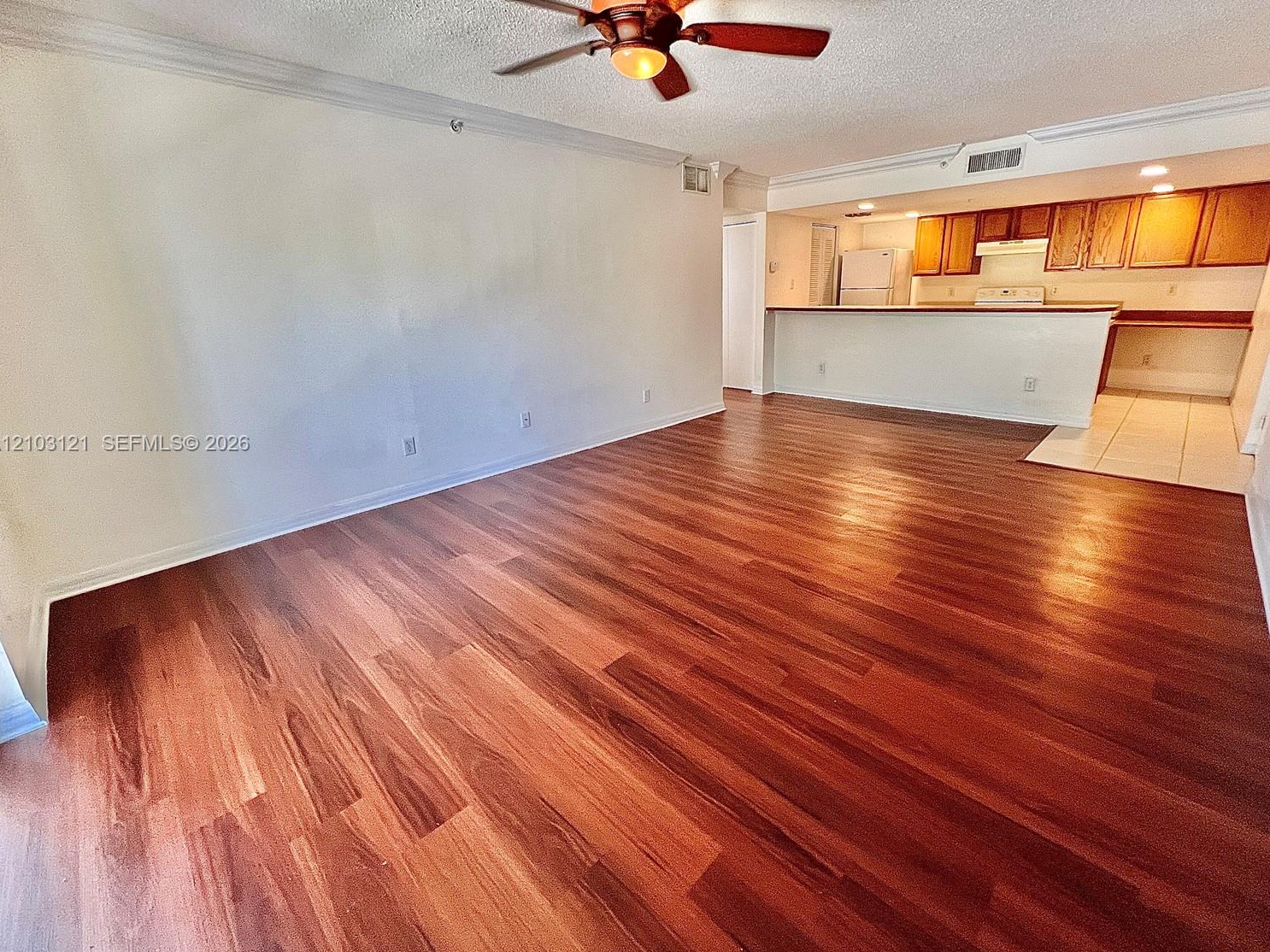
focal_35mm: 14
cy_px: 444
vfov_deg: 85.5
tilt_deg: -17.0
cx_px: 667
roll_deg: +1.1
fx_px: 514
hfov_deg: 102.0
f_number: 1.8
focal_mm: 1.57
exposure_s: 1/60
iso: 250
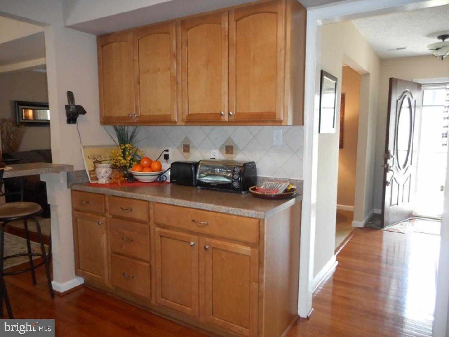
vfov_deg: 54.9
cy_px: 168
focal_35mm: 25
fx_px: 324
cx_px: 224
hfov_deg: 69.4
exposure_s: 1/25
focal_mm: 4.5
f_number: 3.7
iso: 320
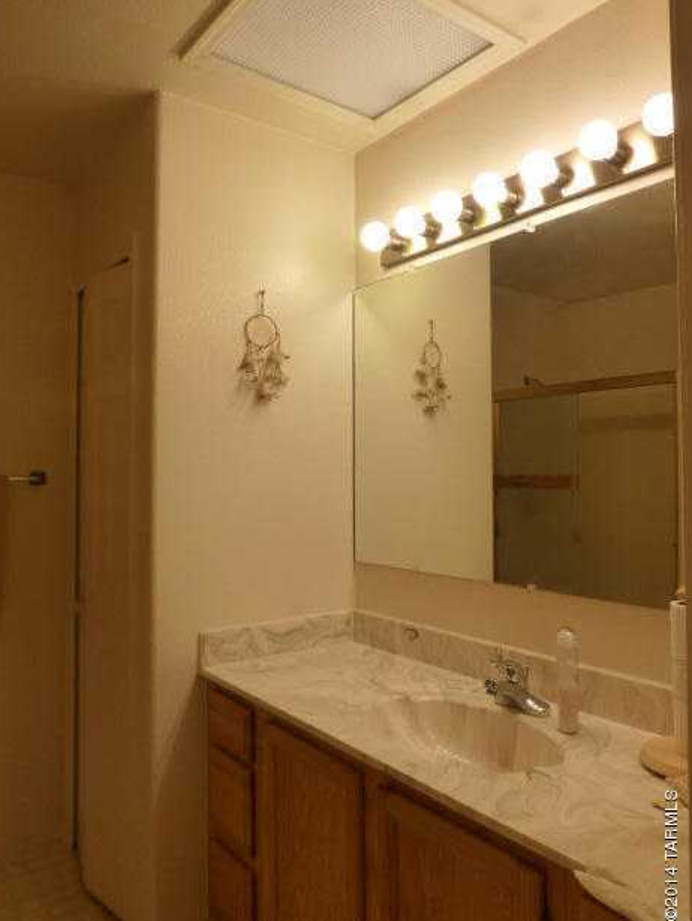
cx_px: 342
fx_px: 692
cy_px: 451
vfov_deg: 67.3
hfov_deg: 53.1
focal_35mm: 26
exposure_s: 1/60
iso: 200
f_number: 3.3
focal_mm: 4.3
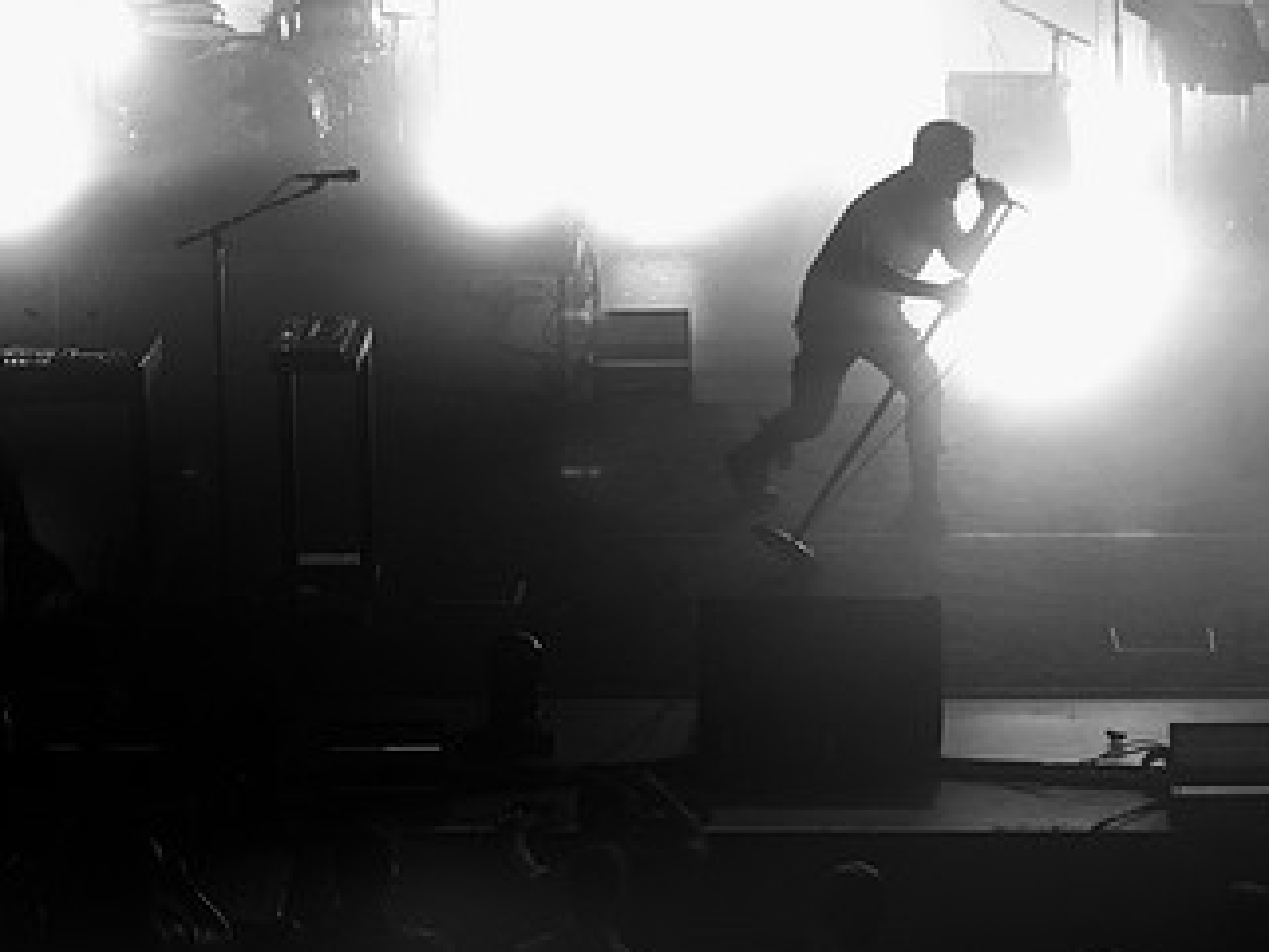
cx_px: 822
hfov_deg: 12.6
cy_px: 286
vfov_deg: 9.5
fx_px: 5721
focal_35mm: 156
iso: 3200
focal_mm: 80
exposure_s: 1/500
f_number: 4
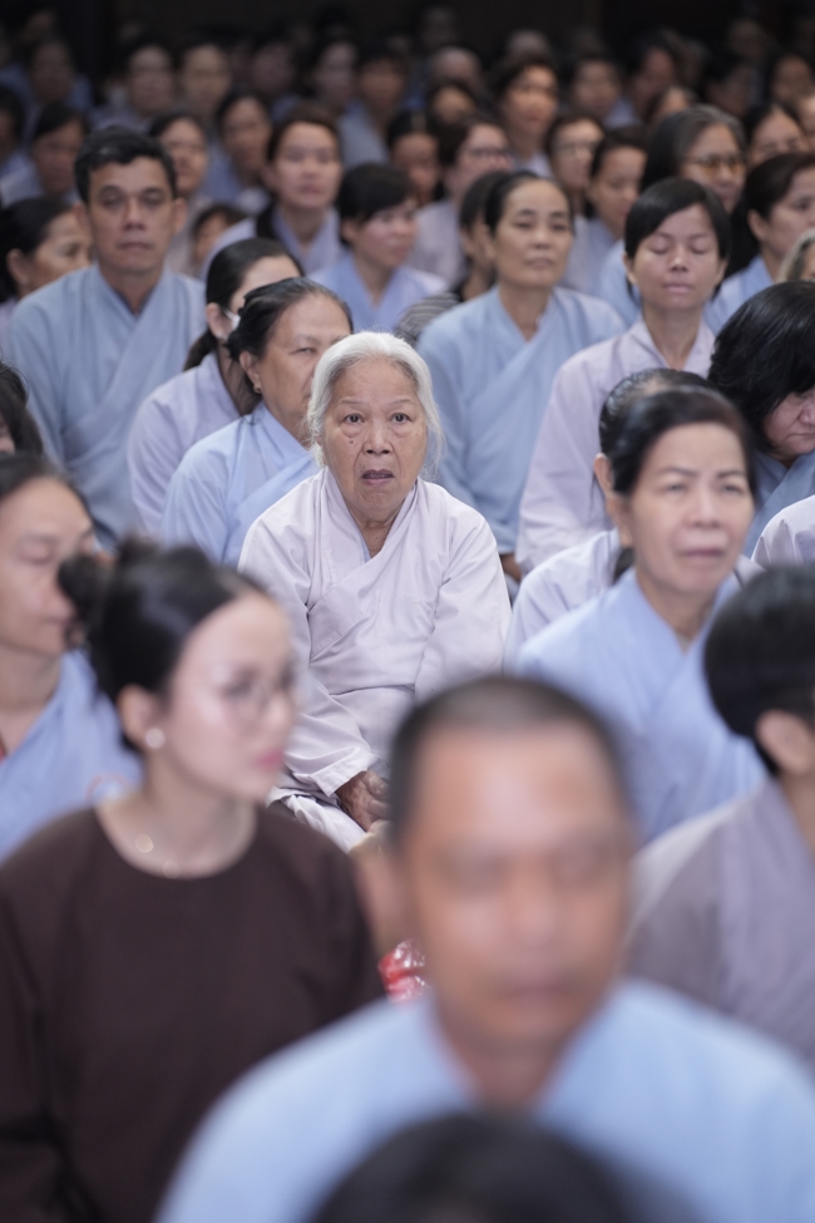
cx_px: 408
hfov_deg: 9.1
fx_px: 5093
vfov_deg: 13.7
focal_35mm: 150
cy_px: 612
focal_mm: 150
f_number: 2.8
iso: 1250
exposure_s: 1/125
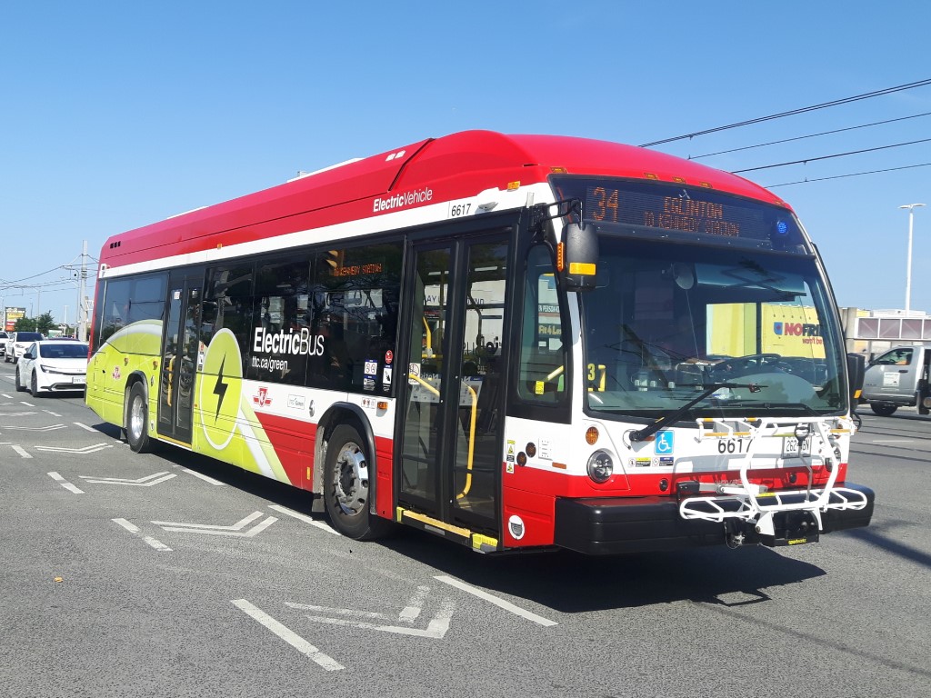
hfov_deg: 58.4
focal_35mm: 31
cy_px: 349
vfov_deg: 45.4
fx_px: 834
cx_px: 466
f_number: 1.9
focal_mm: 3.7
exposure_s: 1/1130
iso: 40
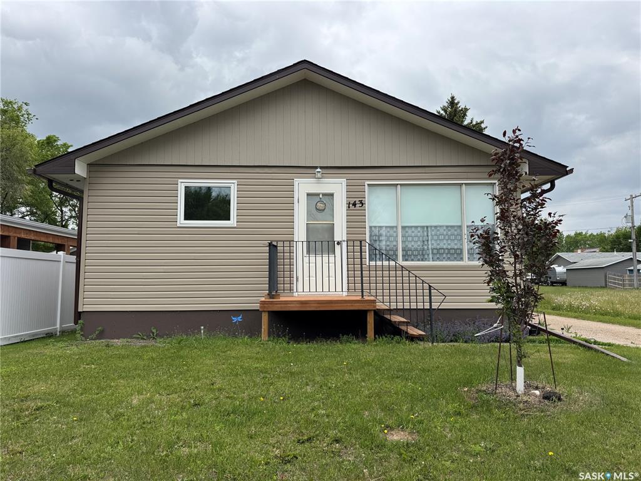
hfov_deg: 71.6
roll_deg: +0.1
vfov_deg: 56.8
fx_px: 444
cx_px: 320
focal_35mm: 24
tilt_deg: +5.8
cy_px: 240
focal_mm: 6.76
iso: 80
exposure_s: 1/3597
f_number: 1.78
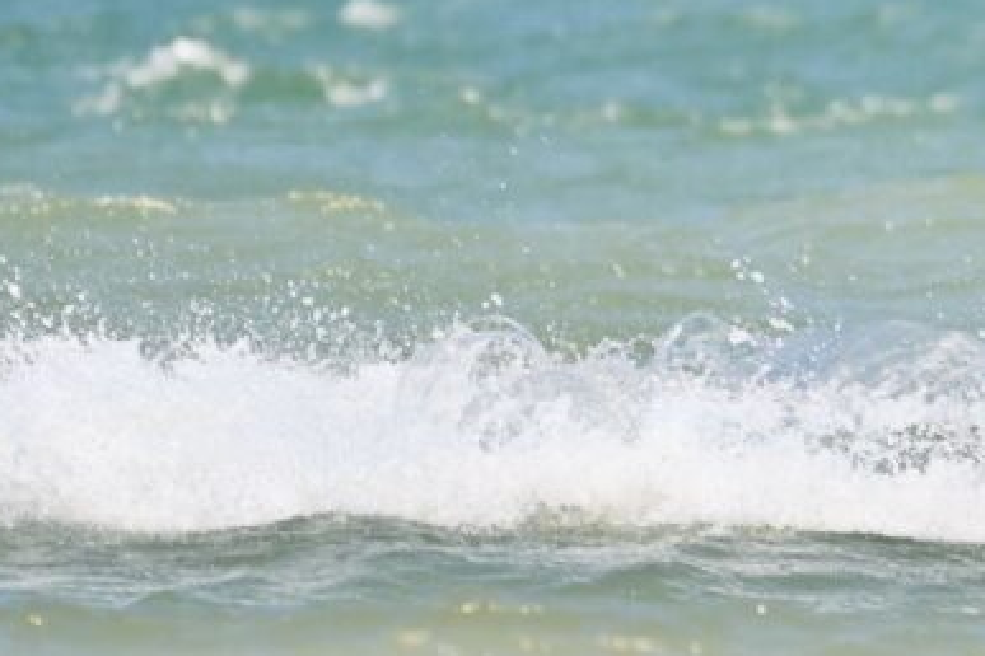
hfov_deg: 1.0
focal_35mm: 1983
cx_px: 1273
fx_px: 54253
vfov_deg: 0.7
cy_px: 29
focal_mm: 500
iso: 100
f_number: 6.7
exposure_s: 1/750
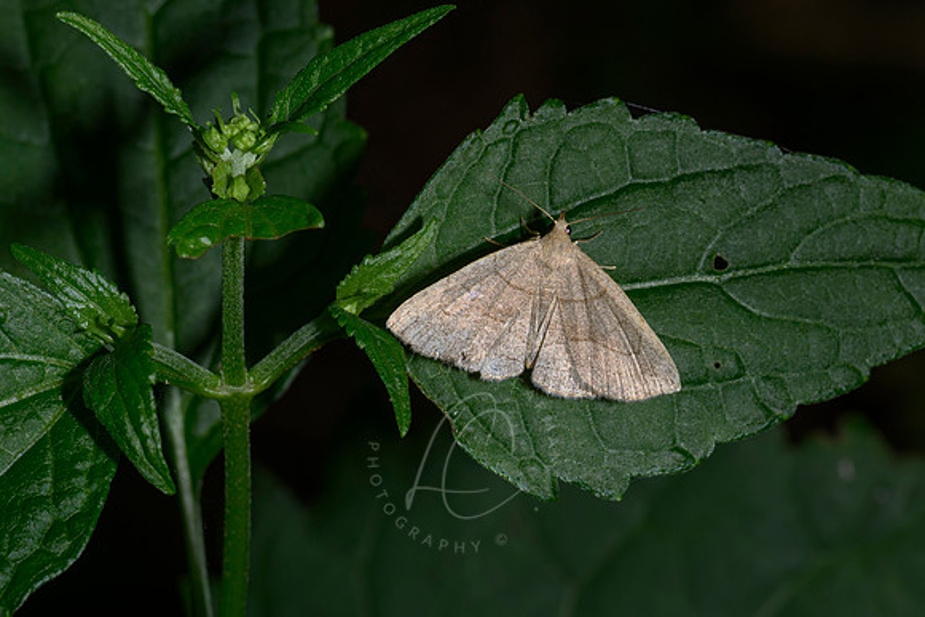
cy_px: 406
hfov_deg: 11.3
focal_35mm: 182
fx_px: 4673
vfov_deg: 7.6
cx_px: 523
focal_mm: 105
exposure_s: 1/250
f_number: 16
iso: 64
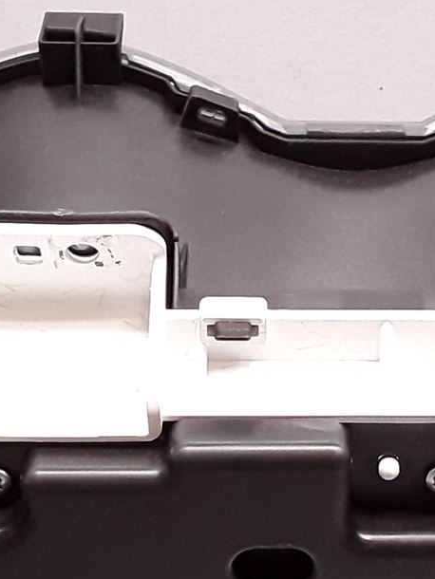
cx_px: 354
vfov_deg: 20.6
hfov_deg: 15.6
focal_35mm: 94
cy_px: 485
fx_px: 1574
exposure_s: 1/100
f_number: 1.9
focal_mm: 2.91
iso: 100
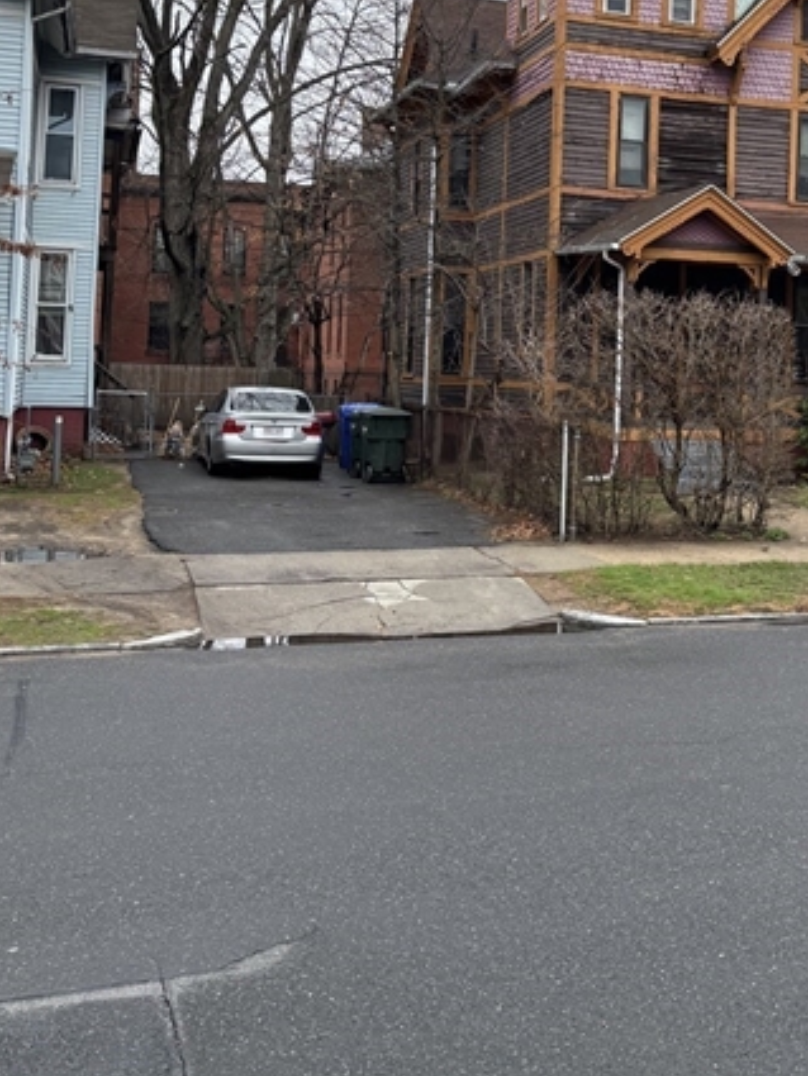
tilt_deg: +0.1
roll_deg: -1.4
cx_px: 697
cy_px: 296
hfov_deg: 29.8
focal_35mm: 47
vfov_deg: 39.5
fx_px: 1462
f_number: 1.6
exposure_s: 1/1103
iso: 50
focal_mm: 5.96
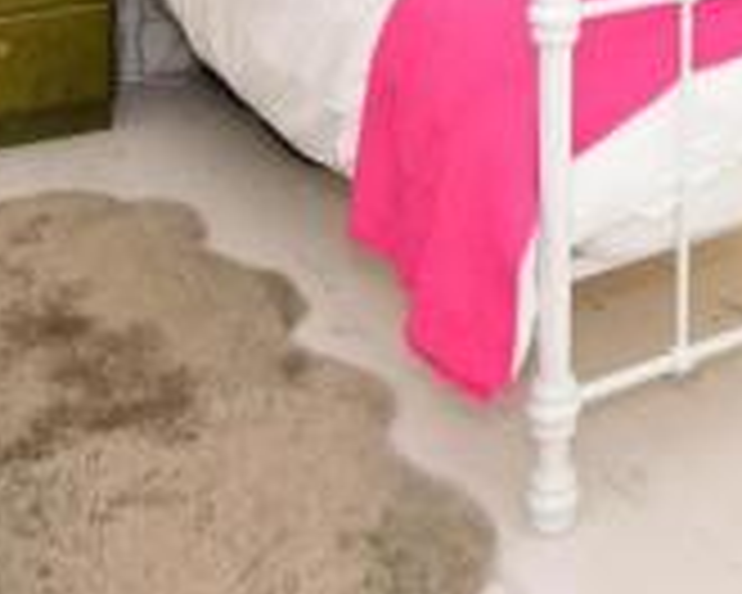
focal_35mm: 56
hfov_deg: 31.8
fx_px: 1230
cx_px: 684
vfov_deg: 21.4
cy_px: -362
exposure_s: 1/60
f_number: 7.1
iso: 400
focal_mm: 10
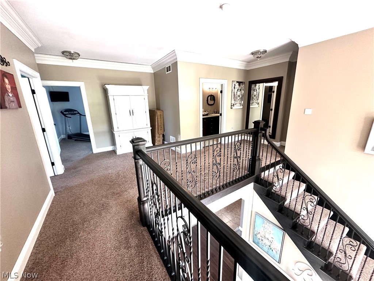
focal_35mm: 14
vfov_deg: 85.7
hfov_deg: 102.1
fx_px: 151
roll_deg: +1.6
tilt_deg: -14.8
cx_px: 187
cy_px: 140
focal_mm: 2.22
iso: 320
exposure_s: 1/86
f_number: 2.2
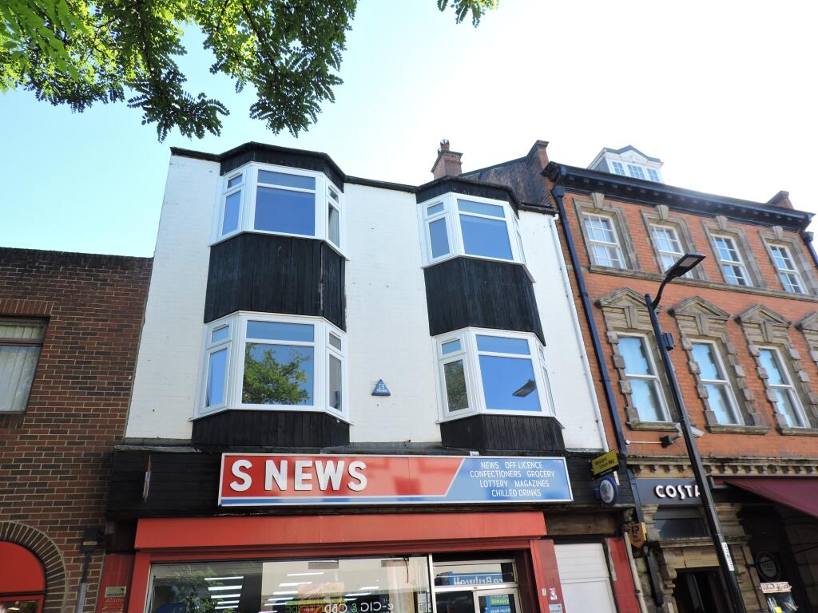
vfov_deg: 56.8
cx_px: 409
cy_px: 306
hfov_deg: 71.6
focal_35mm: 24
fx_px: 567
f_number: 3
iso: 100
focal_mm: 4.3
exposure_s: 1/250
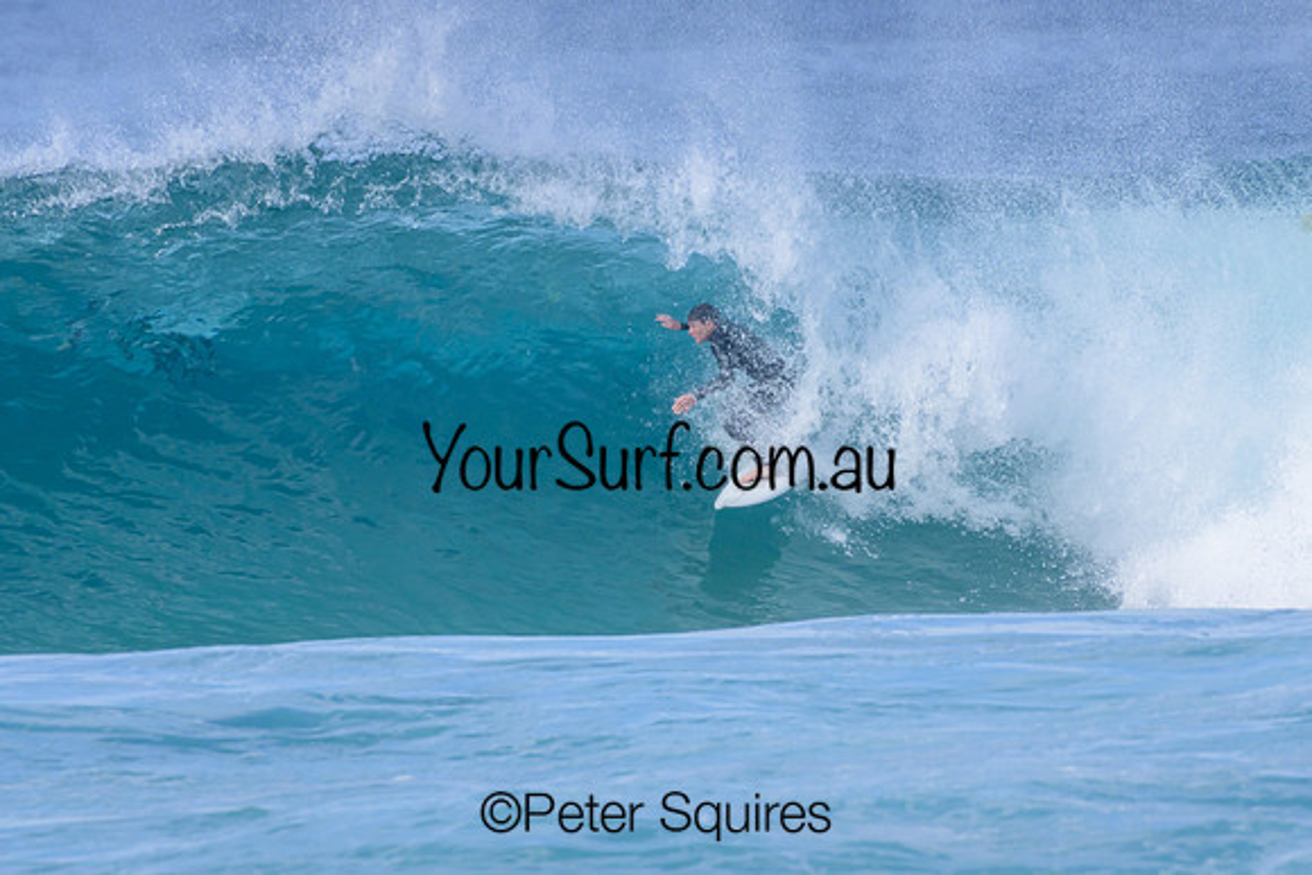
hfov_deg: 2.1
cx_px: 656
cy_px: 438
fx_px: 36451
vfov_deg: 1.4
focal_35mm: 1000
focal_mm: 1000
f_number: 11
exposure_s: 1/2000
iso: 1600
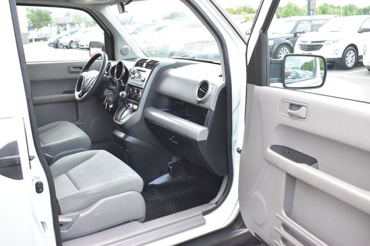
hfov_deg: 53.2
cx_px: 185
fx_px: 370
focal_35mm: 36
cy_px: 123
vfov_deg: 36.8
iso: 450
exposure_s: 1/125
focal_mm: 24
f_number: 5.6
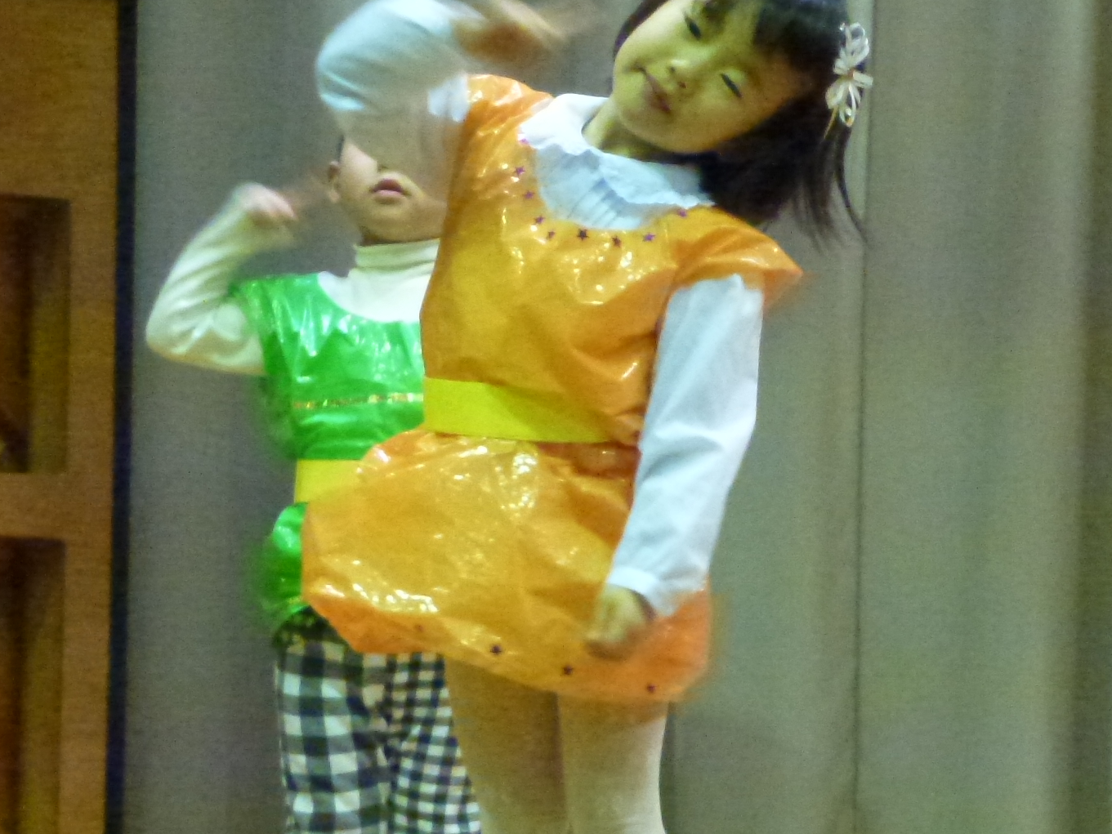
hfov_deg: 7.4
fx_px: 8578
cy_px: 551
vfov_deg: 5.6
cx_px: 534
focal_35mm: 267
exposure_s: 1/30
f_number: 5.3
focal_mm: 25.5
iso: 1600
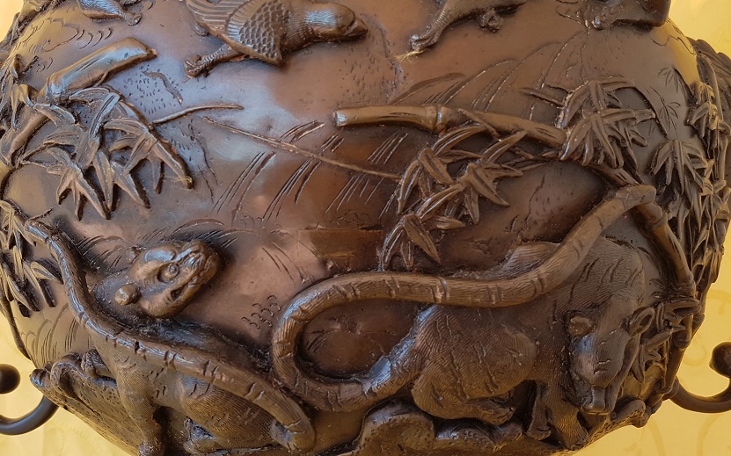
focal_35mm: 33
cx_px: 359
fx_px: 657
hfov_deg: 58.2
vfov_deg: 37.9
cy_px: 155
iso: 40
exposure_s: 1/226
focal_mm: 4.2
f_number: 1.7
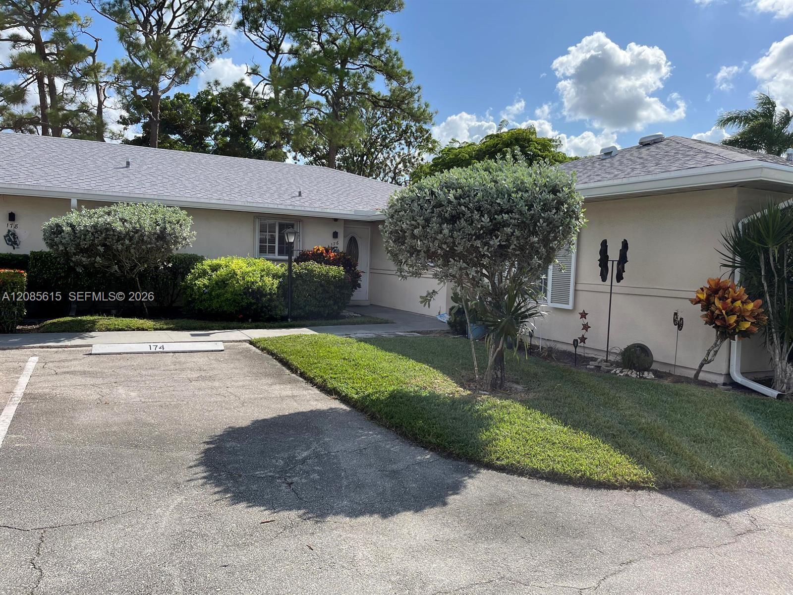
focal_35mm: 26
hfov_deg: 67.3
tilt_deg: -3.9
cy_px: 298
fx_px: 596
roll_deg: -2.2
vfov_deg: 53.1
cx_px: 396
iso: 50
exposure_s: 1/3135
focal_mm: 5.1
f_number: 1.6
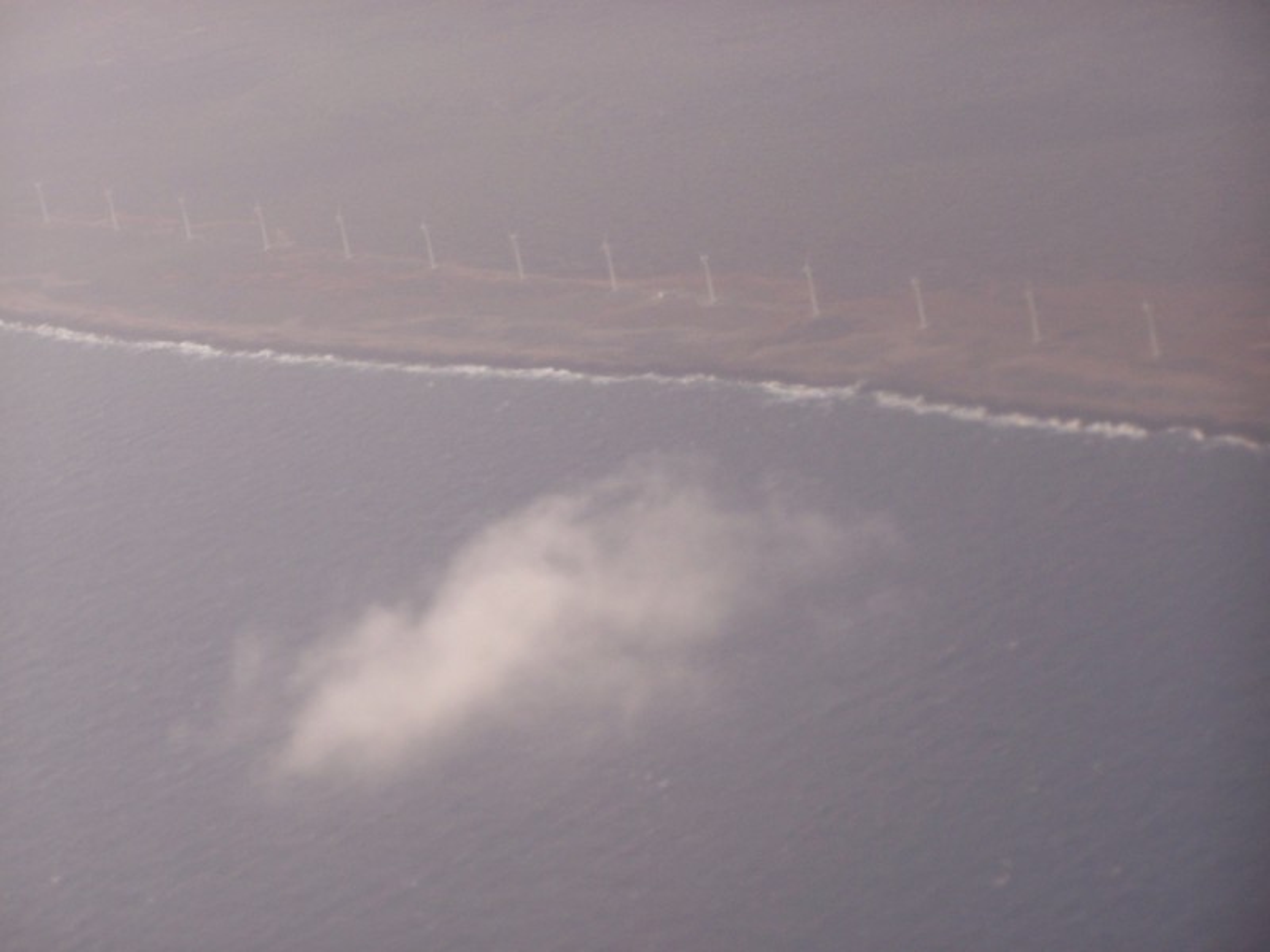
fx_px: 6200
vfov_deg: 8.8
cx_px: 635
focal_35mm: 169
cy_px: 476
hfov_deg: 11.7
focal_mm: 28
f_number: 3.2
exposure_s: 1/500
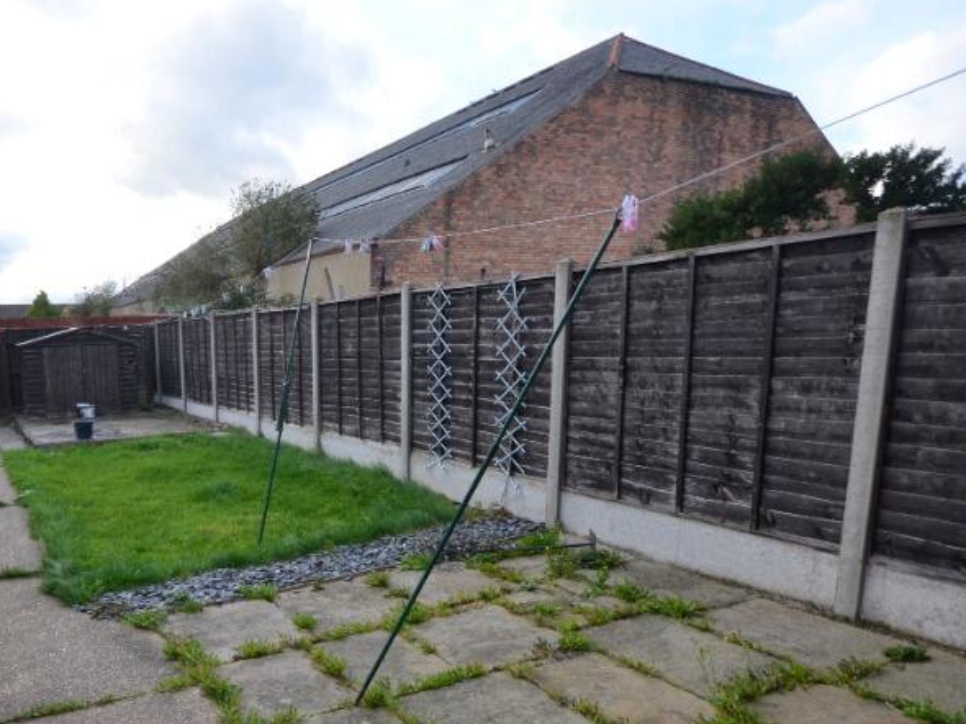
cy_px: 461
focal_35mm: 25
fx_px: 697
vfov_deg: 54.1
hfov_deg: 66.5
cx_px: 282
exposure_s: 1/160
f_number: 6.3
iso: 200
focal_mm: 10
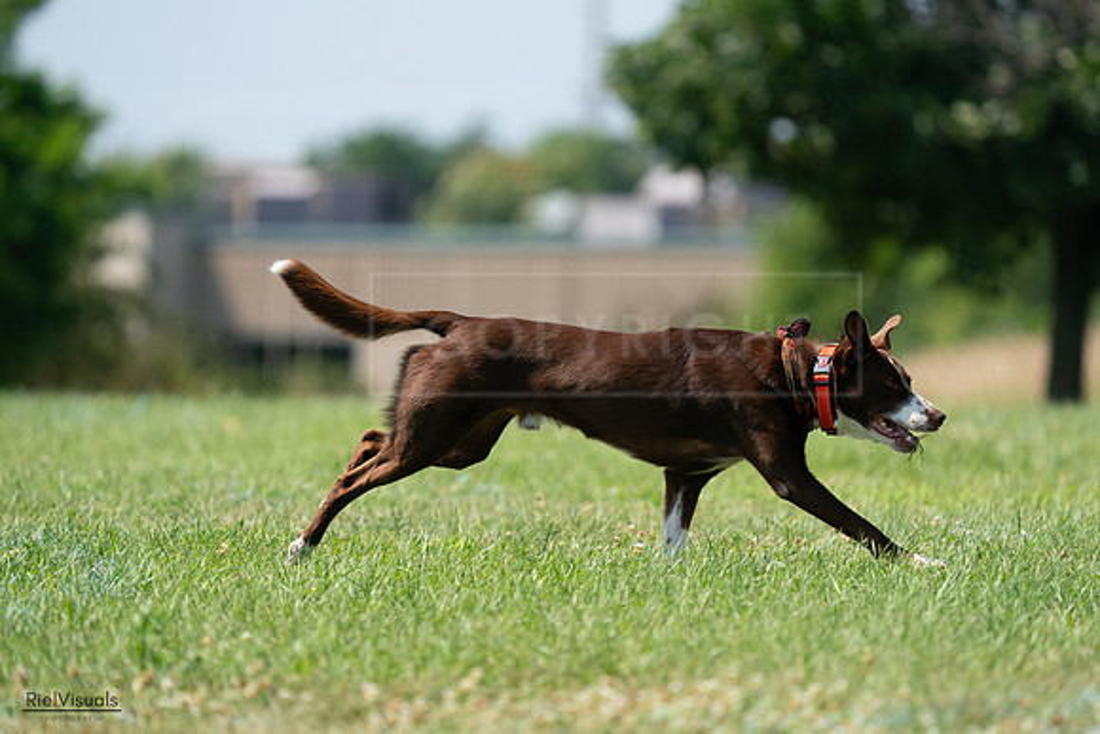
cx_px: 550
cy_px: 367
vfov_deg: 3.6
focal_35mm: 379
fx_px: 11583
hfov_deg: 5.4
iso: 1250
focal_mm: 379
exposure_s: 1/4000
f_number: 6.3
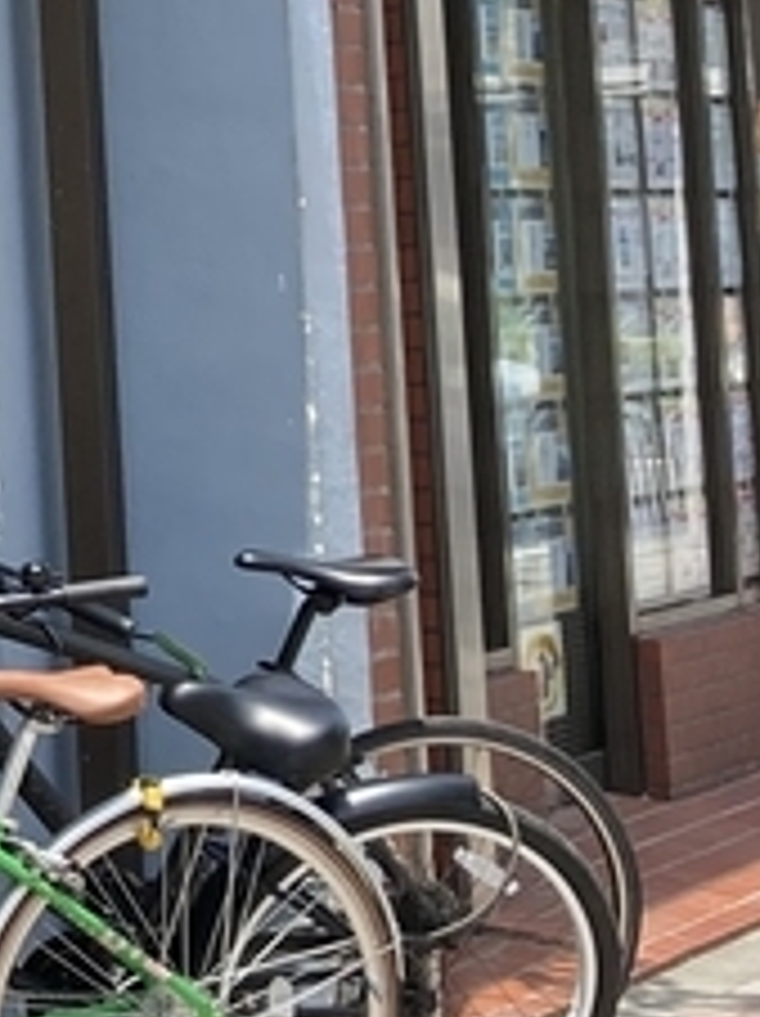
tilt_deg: +7.5
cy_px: -22
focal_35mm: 149
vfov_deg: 13.1
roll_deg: +2.0
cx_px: -1232
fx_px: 4370
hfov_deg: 8.8
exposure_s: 1/558
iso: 20
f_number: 1.8
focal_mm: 3.99
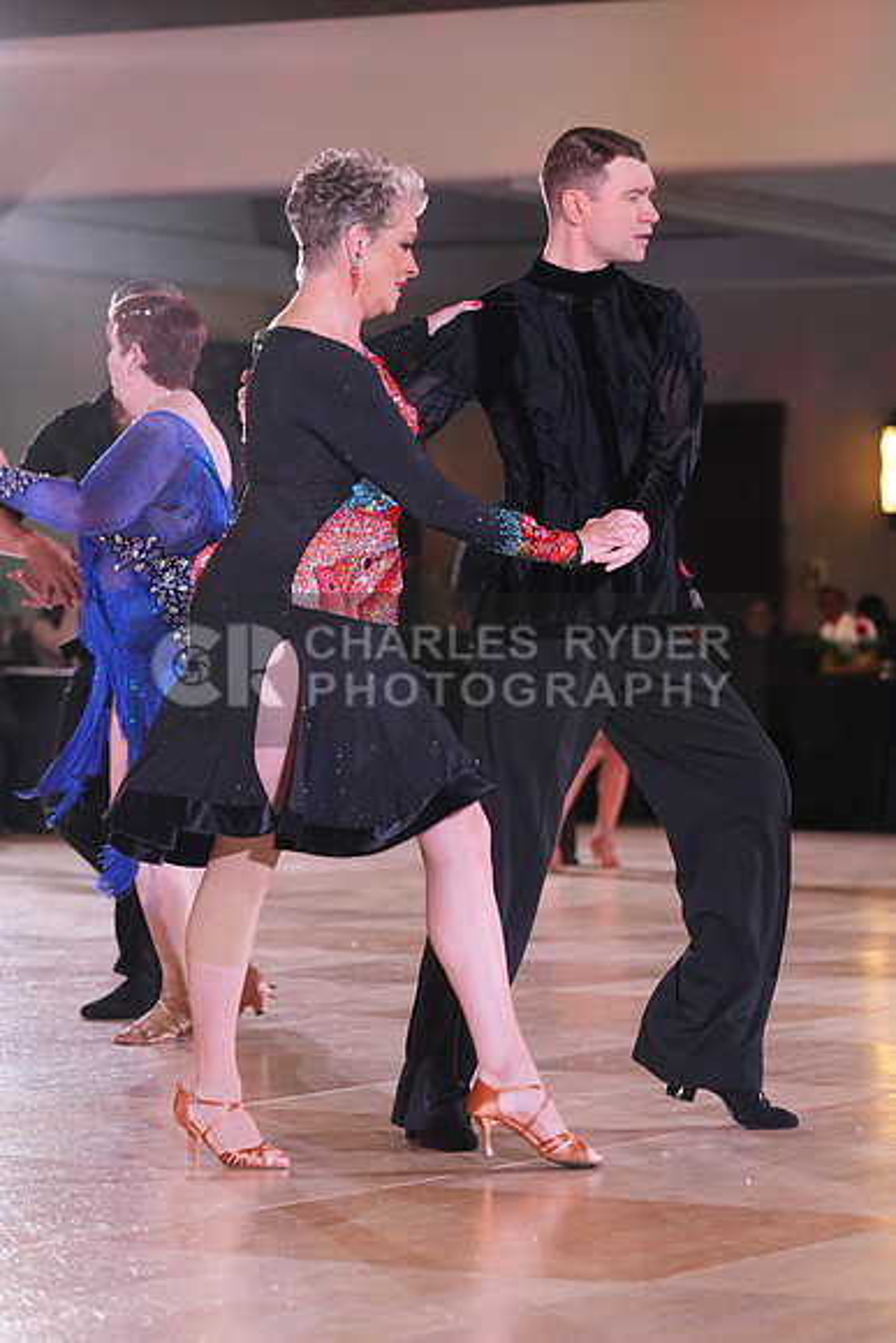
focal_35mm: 128
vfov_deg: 16.0
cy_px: 672
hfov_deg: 10.7
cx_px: 448
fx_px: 4775
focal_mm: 128
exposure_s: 1/250
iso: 3200
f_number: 4
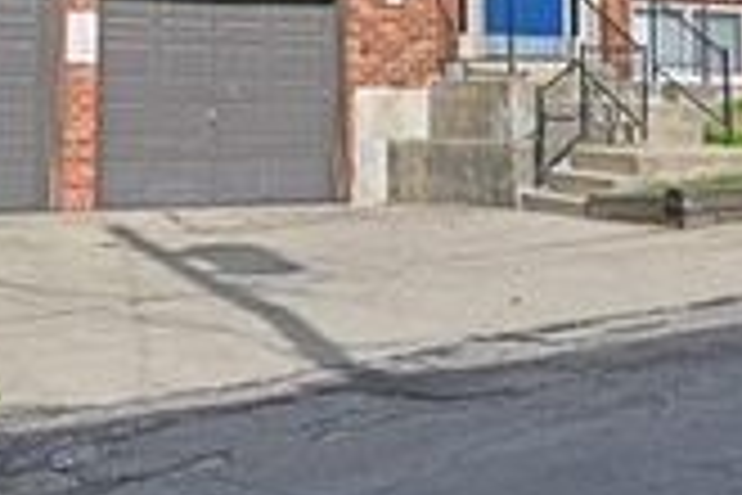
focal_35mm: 87
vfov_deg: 15.0
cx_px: 261
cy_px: -171
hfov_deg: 23.4
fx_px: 1783
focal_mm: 28.5
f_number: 9
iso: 100
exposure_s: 1/640
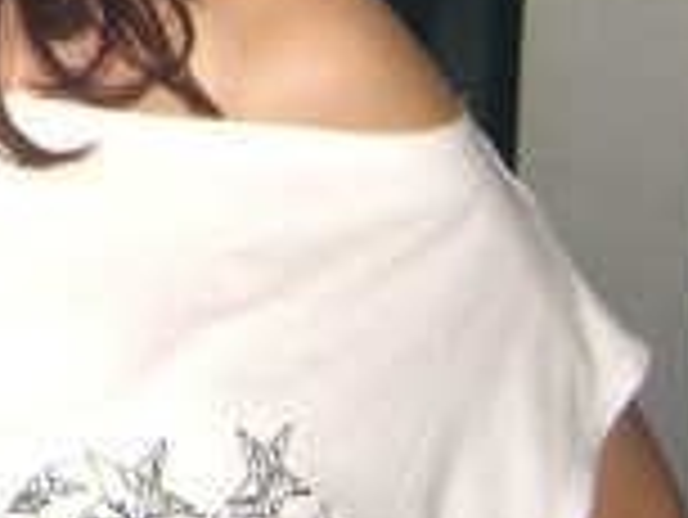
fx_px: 2964
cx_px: -418
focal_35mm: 149
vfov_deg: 9.6
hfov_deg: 12.4
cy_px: -351
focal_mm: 7.9
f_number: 2.8
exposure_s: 1/60
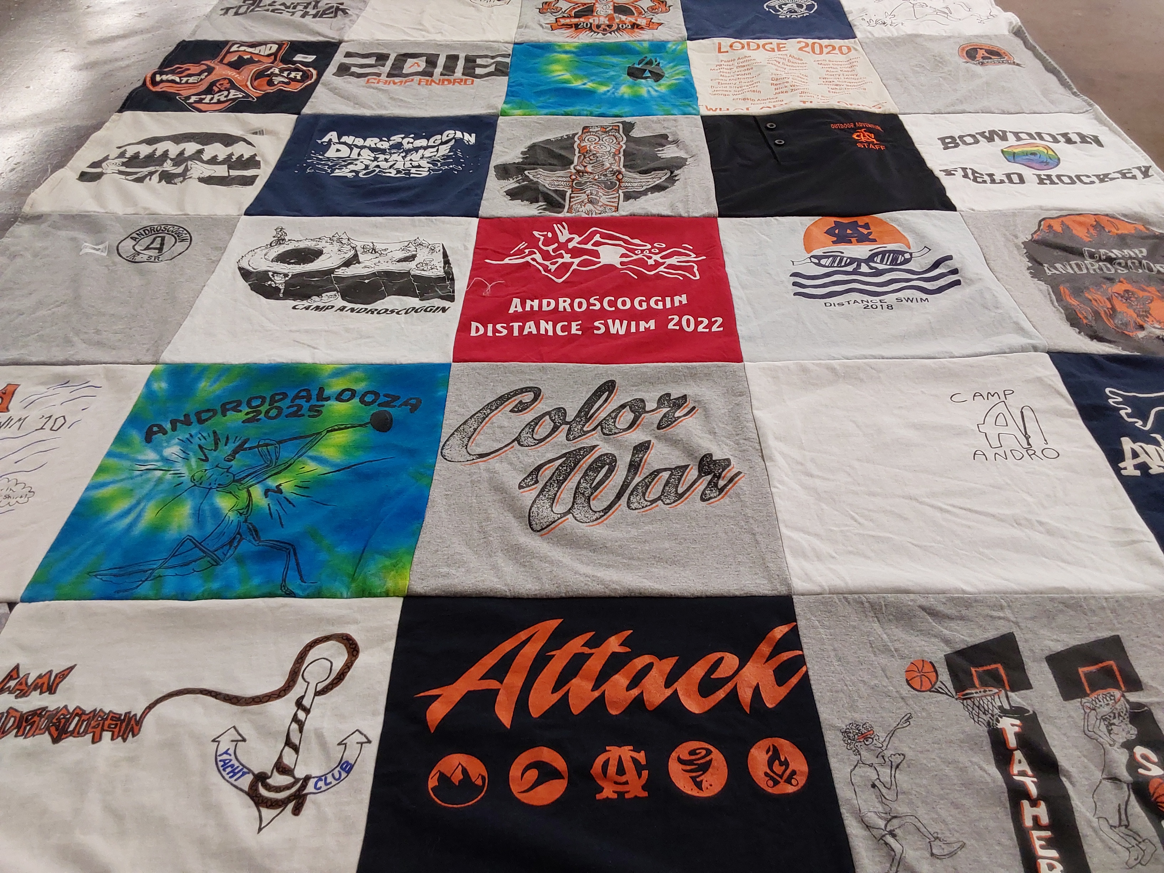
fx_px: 942
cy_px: 436
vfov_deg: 49.7
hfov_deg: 63.4
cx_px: 582
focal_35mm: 28
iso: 80
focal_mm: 2.91
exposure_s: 1/60
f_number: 1.9
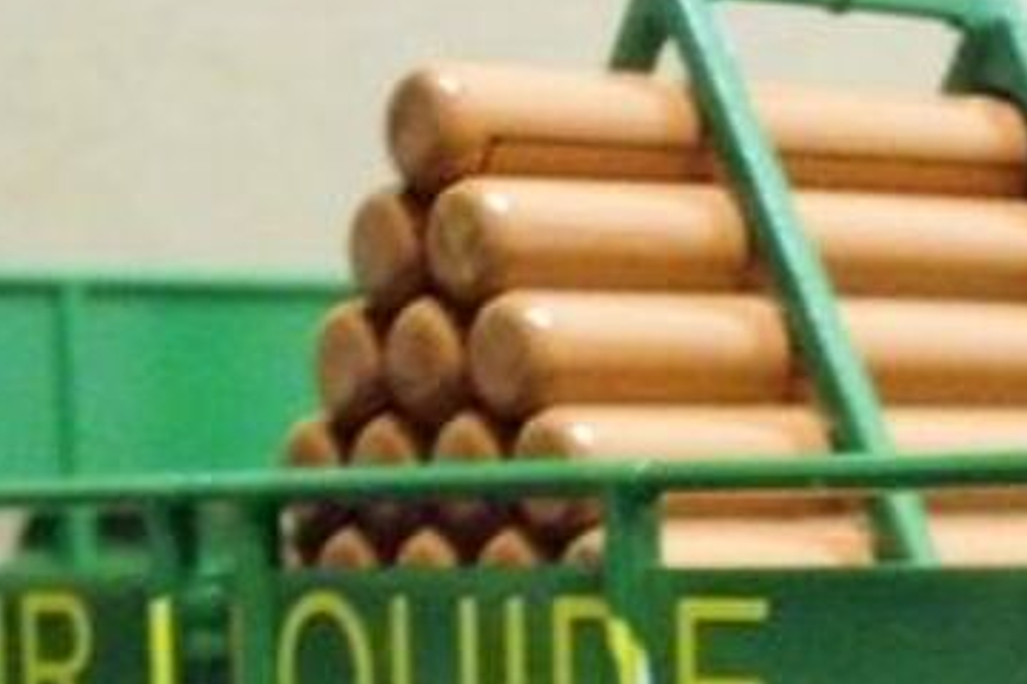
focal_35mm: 153
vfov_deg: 8.9
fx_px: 4364
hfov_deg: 13.4
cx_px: 725
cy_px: 807
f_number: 3.9
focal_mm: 9.5
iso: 1600
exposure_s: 1/15
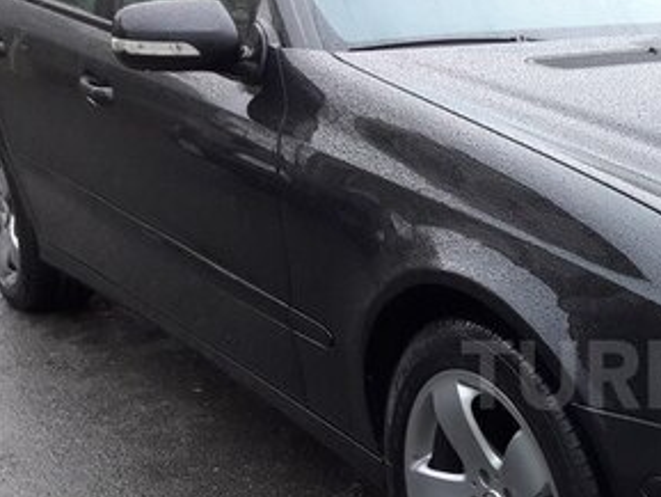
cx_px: 695
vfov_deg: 22.7
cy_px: 374
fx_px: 1223
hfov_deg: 28.0
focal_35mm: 64
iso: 160
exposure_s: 1/33
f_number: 1.9
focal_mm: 3.7
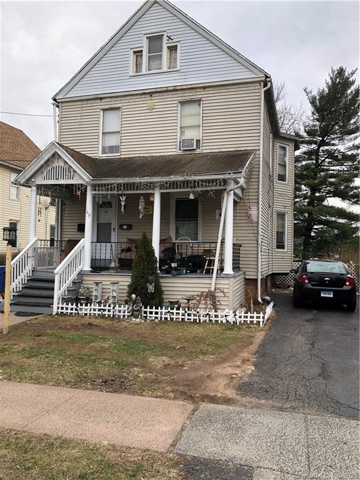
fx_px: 388
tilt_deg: +3.1
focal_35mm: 28
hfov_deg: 49.7
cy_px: 240
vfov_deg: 63.4
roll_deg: -0.8
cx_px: 180
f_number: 1.8
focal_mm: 3.99
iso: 20
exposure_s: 1/528
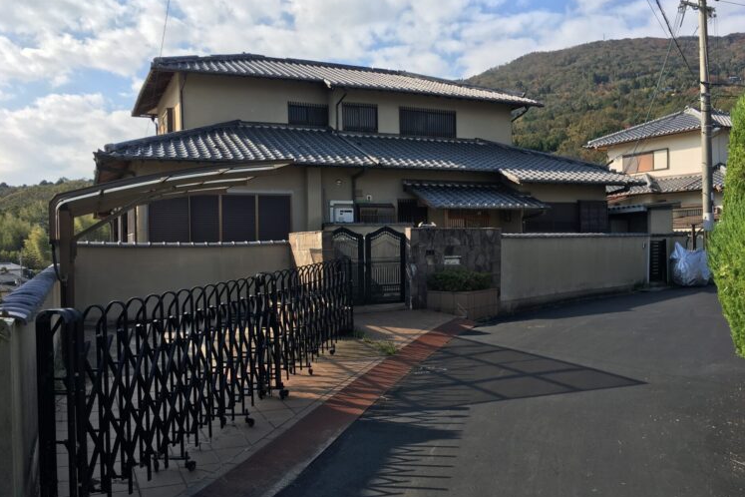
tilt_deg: +0.5
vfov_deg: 42.3
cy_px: 248
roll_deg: +0.9
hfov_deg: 60.3
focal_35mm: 31
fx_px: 641
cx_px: 379
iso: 25
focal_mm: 4.15
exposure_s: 1/1221
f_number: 2.2
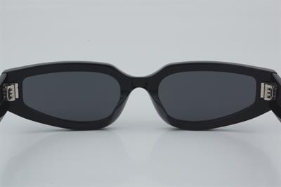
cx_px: 140
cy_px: 94
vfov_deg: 16.5
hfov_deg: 24.6
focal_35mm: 82
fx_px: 643
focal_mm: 55
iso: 100
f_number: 32
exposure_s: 1/4
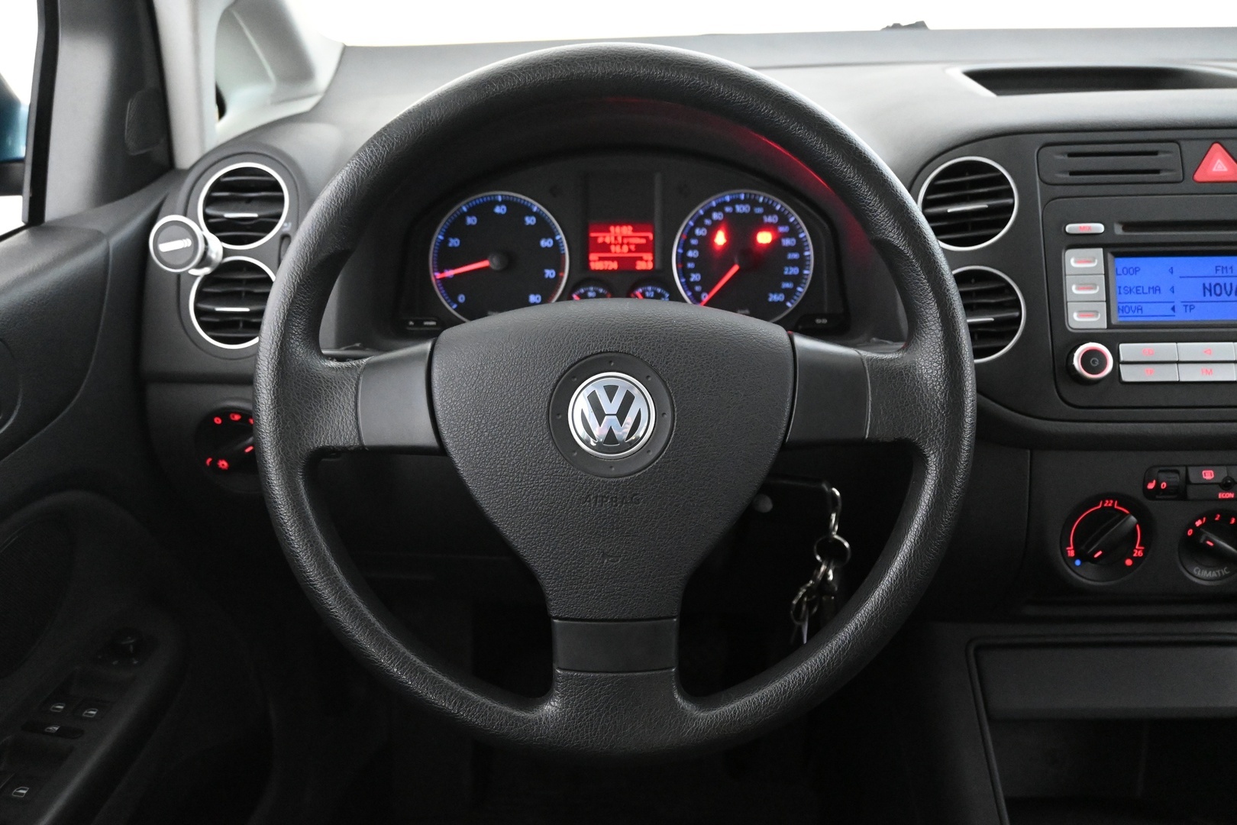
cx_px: 618
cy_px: 412
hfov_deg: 61.9
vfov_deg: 43.6
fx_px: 1031
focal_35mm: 30
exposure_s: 1/30
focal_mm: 20
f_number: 3.8
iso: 7200
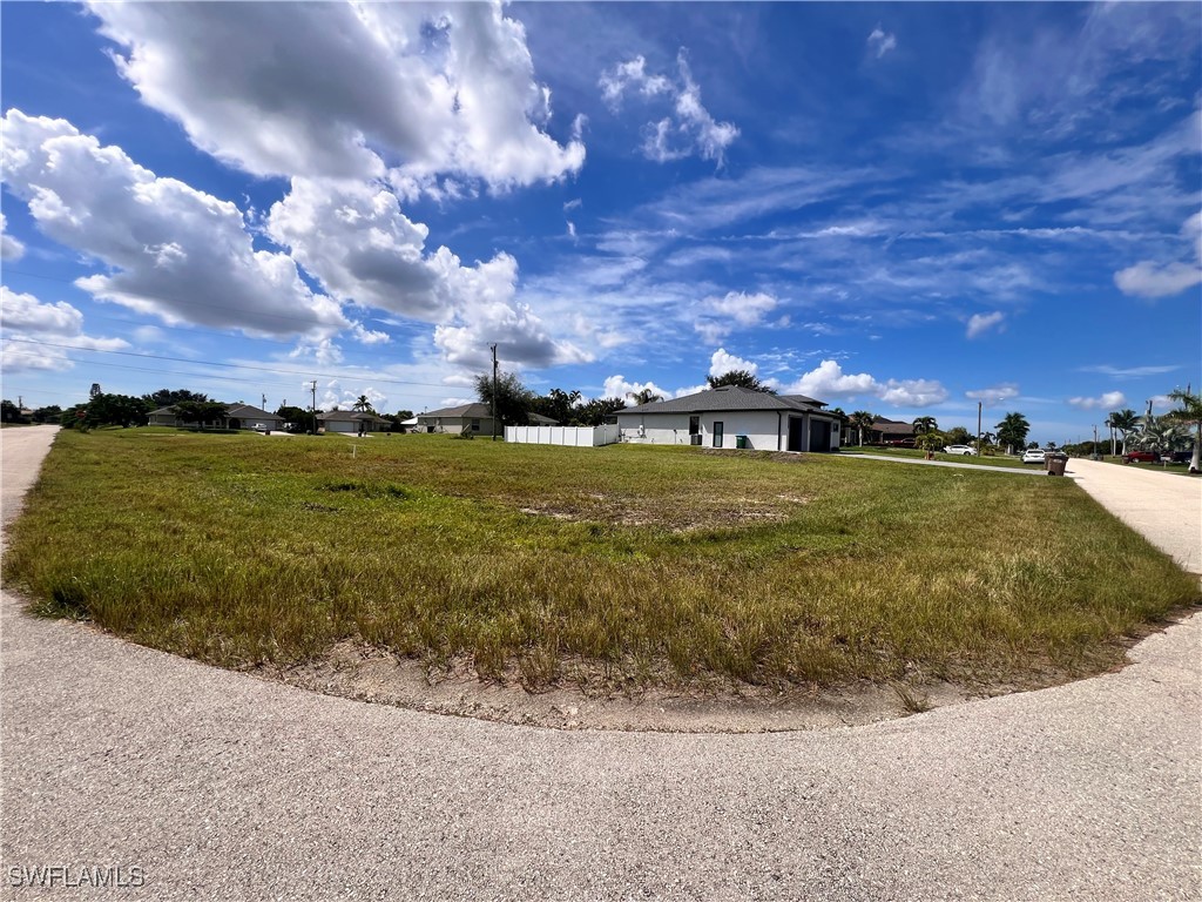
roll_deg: -1.4
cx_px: 601
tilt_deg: -1.5
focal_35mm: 13
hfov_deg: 106.2
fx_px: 451
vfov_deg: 89.9
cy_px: 451
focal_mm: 1.57
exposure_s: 1/1754
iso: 32
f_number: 1.8
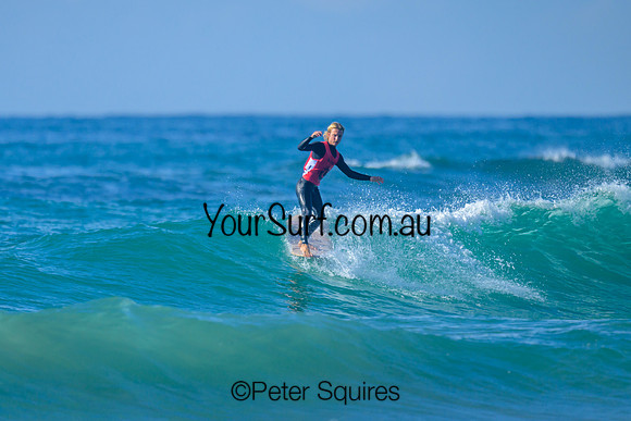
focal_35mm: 1100
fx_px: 19284
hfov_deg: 1.9
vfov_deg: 1.3
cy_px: 189
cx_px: 211
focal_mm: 800
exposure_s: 1/2000
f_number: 6.3
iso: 320
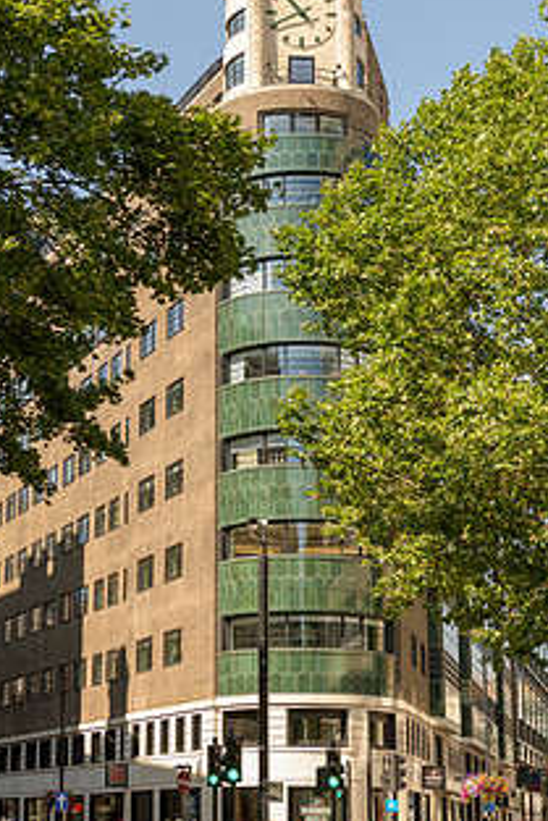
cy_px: 359
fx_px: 1802
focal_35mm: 79
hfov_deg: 17.2
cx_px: 168
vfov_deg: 25.6
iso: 64
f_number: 5
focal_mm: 55
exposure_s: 1/160
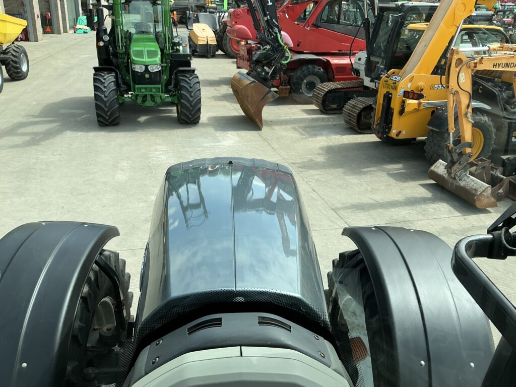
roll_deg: -2.6
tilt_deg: -23.8
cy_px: 194
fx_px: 417
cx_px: 258
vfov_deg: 49.7
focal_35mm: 28
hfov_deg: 63.4
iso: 25
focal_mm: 3
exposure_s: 1/657
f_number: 1.8
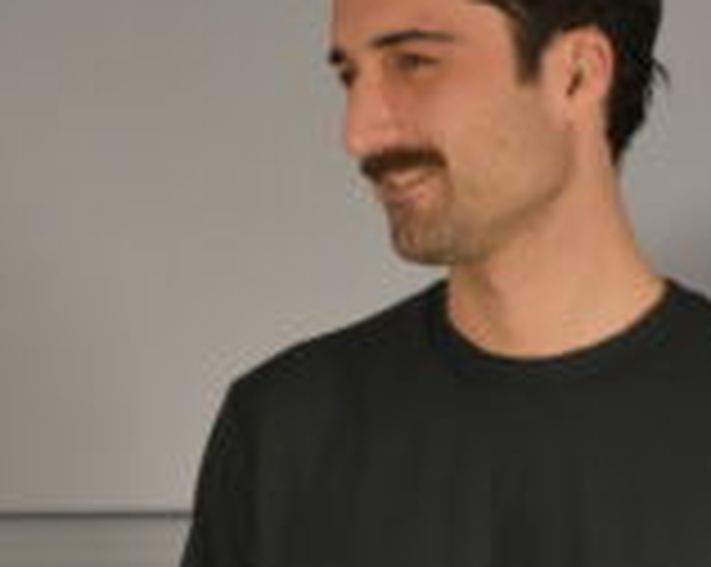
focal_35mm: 265
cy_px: 711
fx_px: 5569
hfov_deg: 7.3
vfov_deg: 5.8
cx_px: 446
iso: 1600
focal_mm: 66
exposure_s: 1/80
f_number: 5.3
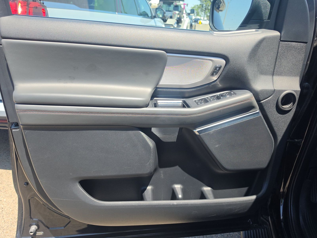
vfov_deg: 58.9
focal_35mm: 23
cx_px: 158
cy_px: 119
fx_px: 211
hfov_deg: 73.9
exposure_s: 1/1894
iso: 63
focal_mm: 6.5
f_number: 1.4
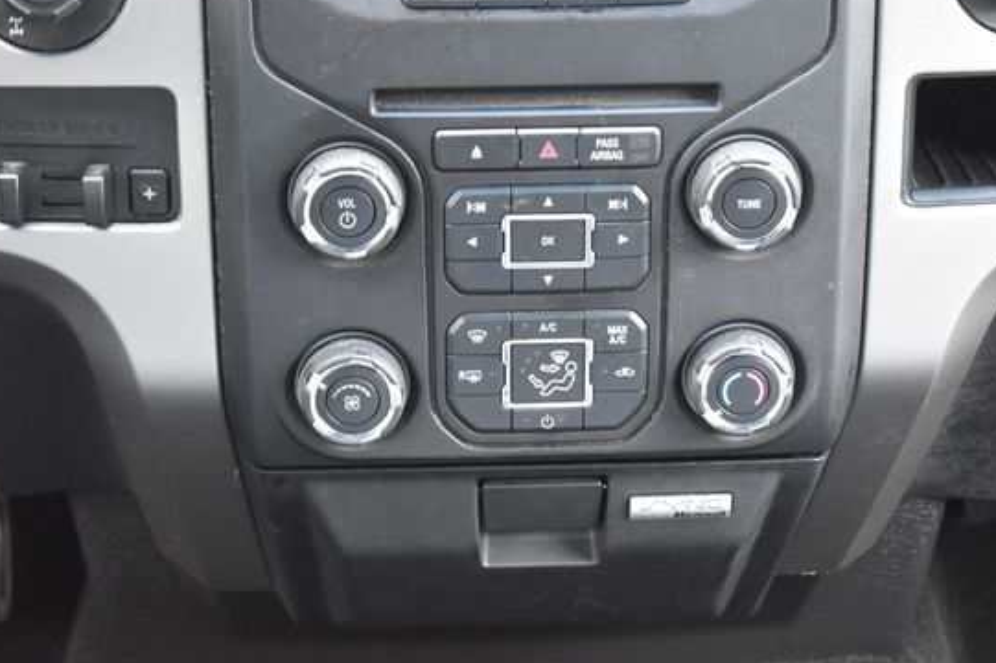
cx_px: 563
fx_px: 2698
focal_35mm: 98
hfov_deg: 20.9
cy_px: 306
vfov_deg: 14.0
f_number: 5.6
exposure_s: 1/5
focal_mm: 55
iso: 3200
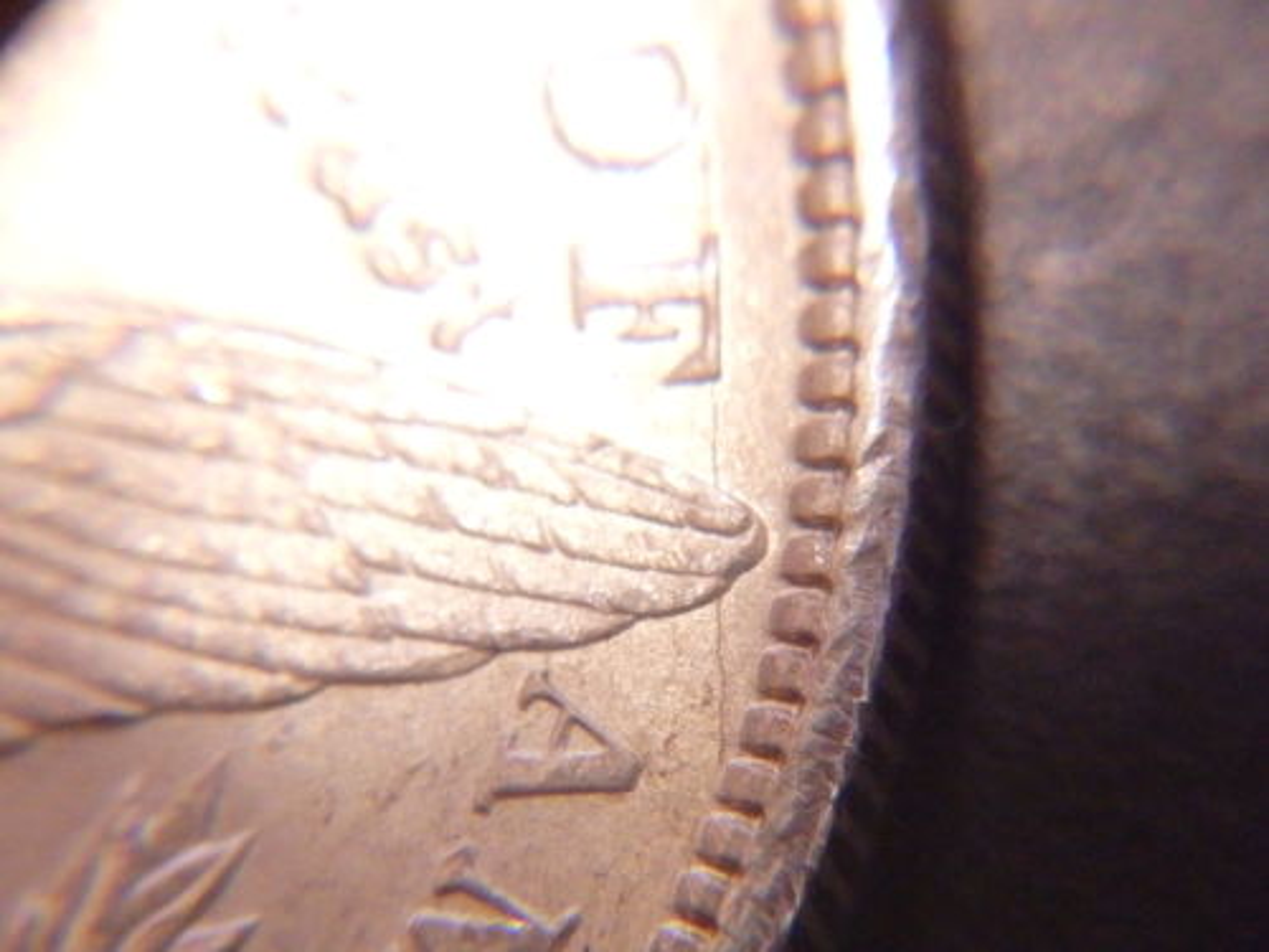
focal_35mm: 66
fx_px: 2420
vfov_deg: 22.3
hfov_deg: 29.4
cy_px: 476
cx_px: 634
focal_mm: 11.9
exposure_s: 1/25
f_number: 4.4
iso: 3200
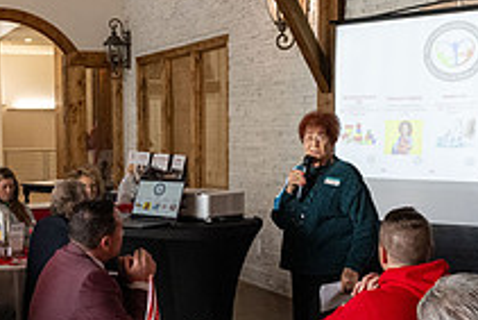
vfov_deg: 20.5
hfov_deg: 30.2
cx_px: 152
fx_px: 877
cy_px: 242
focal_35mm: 66
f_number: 4.5
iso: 4000
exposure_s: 1/500
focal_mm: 24
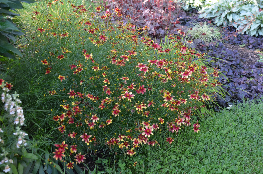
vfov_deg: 31.8
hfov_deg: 46.5
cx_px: 132
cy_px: 87
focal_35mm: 42
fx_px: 306
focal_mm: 28
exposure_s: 1/20
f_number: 4
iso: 100
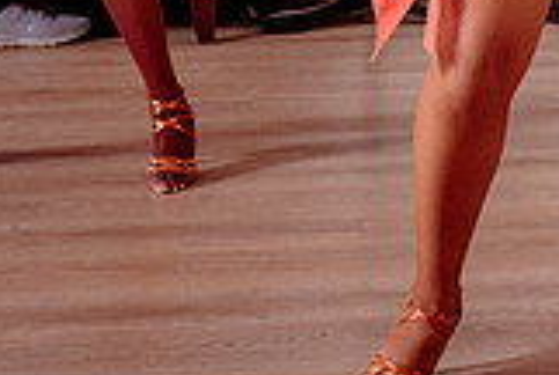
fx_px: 2069
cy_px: -244
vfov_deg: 9.9
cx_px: 662
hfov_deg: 14.9
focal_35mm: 133
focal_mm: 28
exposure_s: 1/200
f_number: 3.5
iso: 800
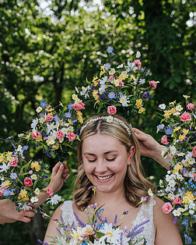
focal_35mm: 47
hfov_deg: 32.1
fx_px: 340
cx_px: 116
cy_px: 173
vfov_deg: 38.8
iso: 110
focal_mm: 35
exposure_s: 1/400
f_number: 3.2
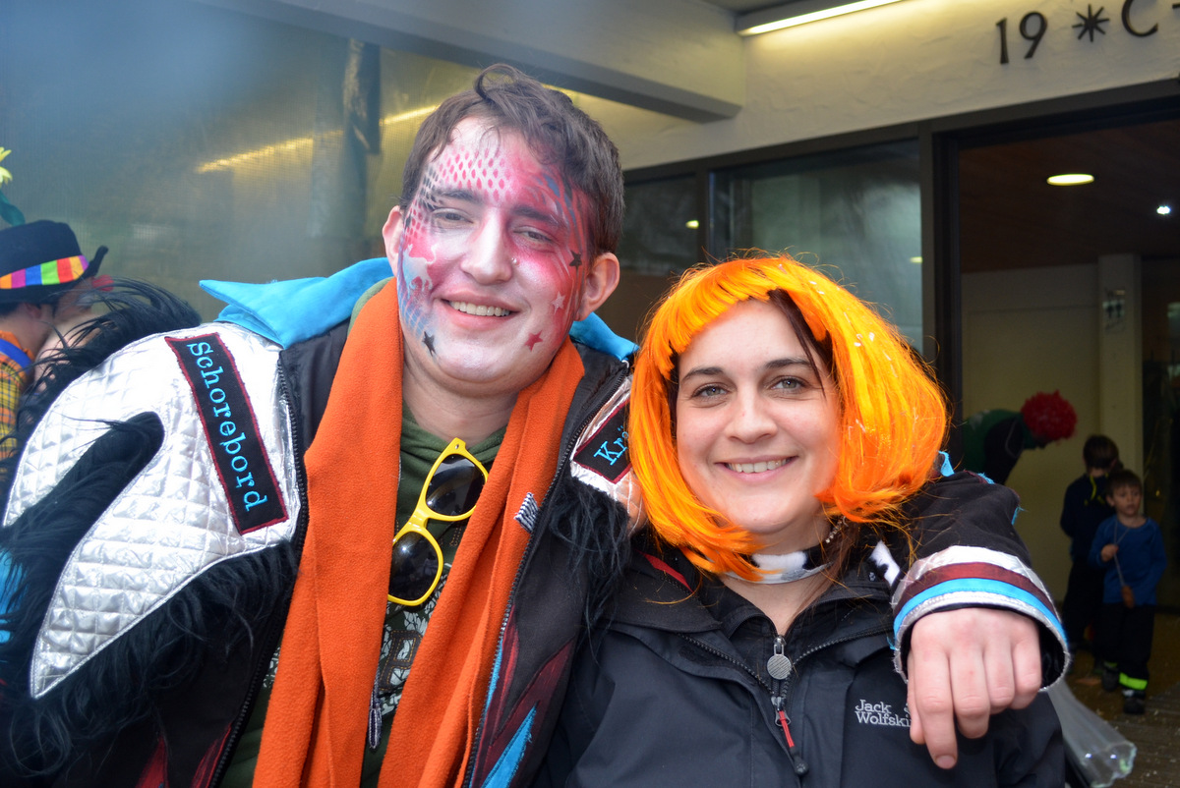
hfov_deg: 61.9
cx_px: 590
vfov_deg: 43.7
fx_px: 984
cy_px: 394
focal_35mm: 30
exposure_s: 1/60
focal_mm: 20
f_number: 4
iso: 360
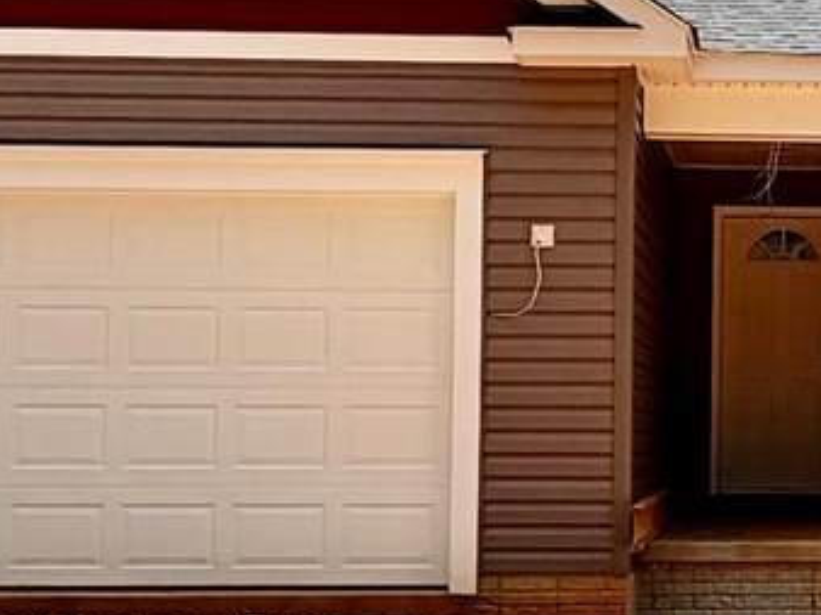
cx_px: 751
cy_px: -16
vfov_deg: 25.9
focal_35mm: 53
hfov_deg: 34.1
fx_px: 1256
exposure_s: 1/770
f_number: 2.2
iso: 25
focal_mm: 2.22
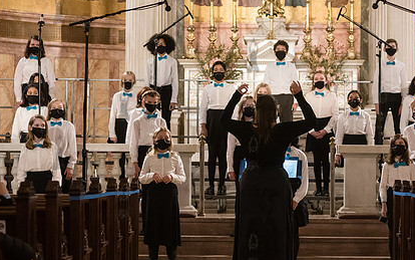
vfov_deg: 11.2
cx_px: 253
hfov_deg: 17.8
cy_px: 152
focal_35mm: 117
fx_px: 1324
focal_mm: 80
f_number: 5
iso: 4000
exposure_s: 1/125
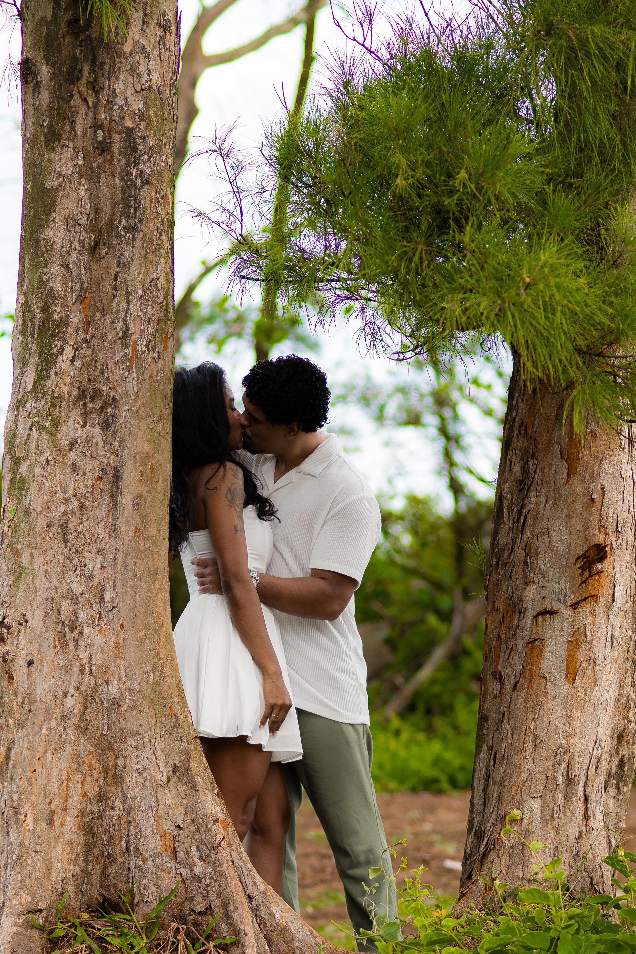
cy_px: 477
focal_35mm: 128
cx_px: 318
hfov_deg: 10.8
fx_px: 3378
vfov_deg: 16.1
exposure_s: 1/640
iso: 200
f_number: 2.2
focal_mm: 85
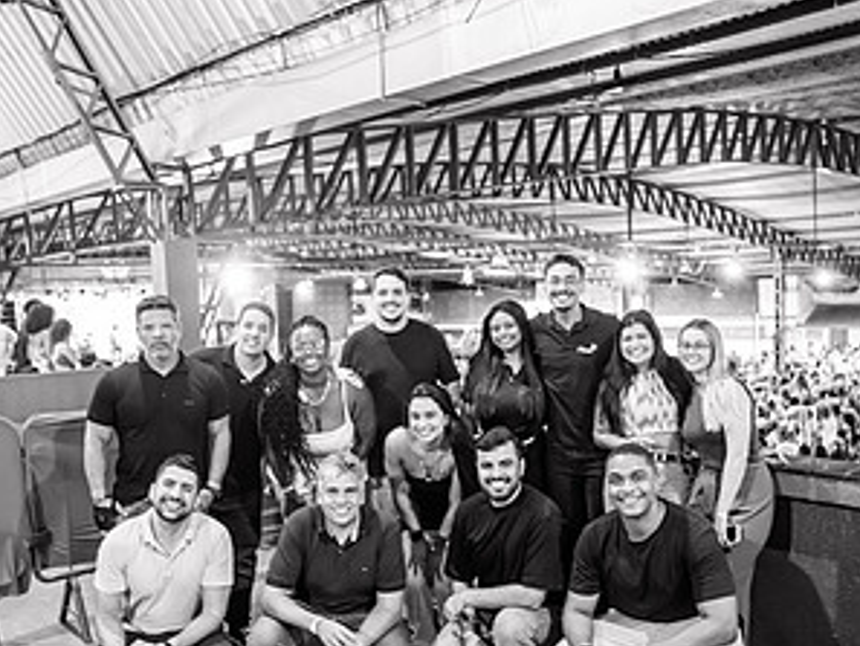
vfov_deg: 40.6
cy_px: 377
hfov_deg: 52.6
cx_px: 429
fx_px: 870
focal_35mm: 35
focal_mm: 24
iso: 1600
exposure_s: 1/50
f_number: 2
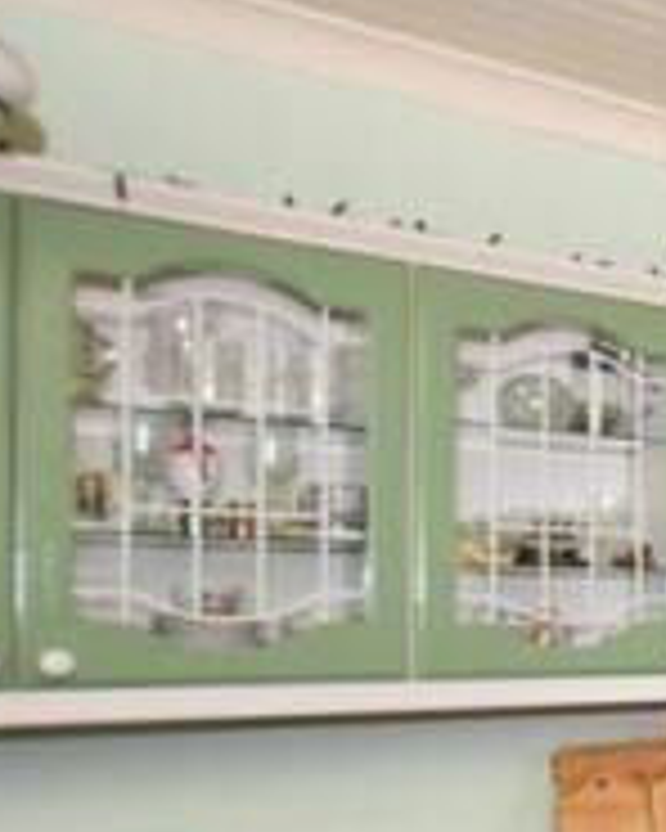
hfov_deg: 17.3
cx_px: 1444
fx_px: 1232
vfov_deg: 36.3
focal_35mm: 50
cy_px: 641
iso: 200
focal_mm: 10
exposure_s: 1/125
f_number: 5.6
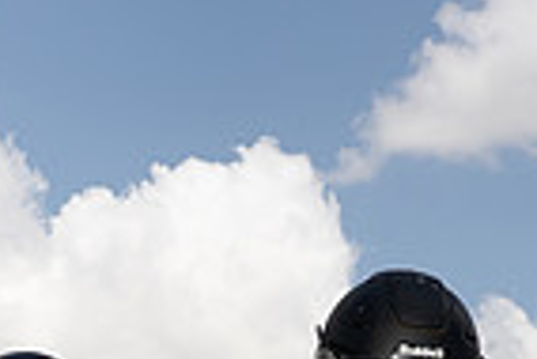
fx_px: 2225
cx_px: 182
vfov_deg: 8.5
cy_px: 816
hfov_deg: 13.7
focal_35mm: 149
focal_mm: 47
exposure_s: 1/250
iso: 100
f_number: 11
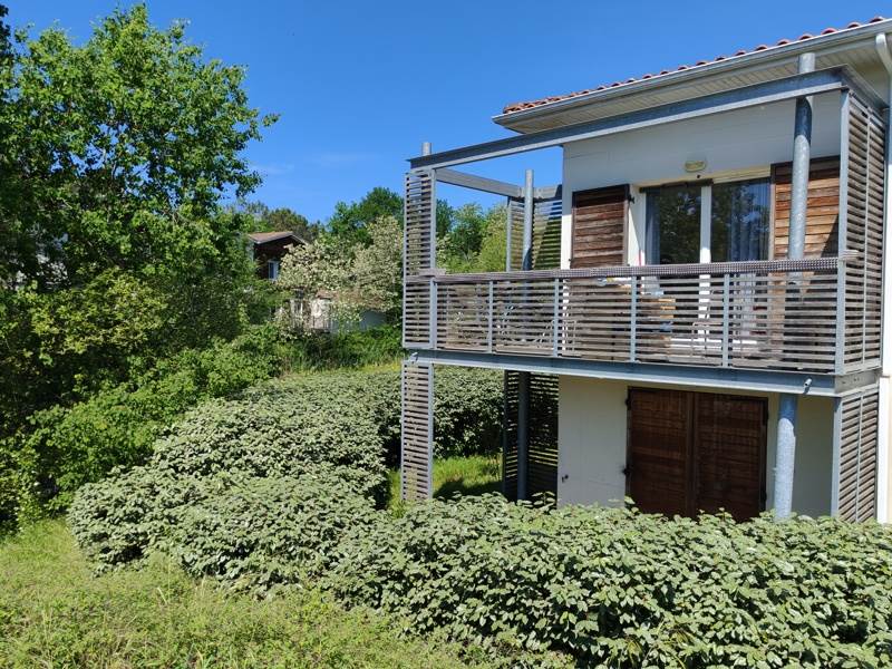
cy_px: 334
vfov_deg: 51.4
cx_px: 446
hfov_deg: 65.3
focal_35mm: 27
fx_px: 696
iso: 50
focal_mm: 5.52
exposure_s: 1/1400
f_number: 1.95
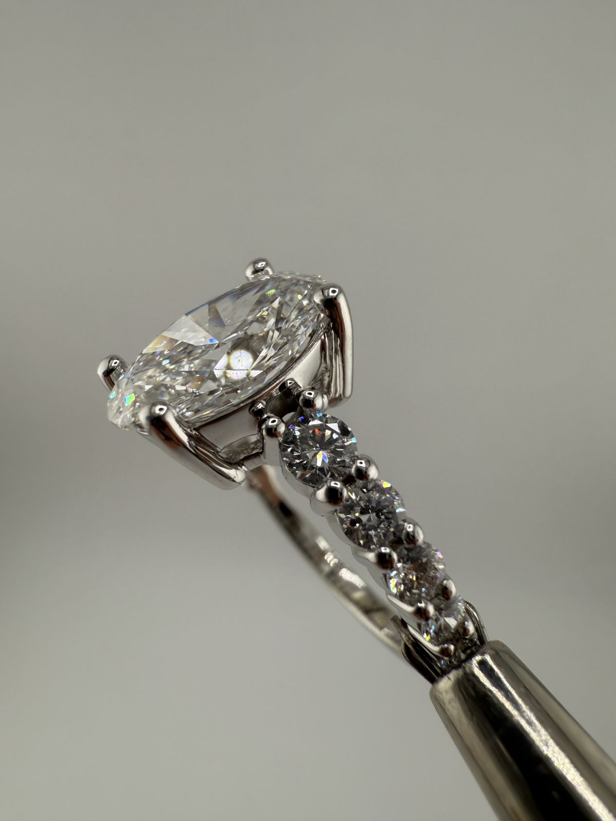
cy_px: 410
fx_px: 569
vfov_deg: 71.6
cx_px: 308
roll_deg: -6.1
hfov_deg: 56.8
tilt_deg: -26.7
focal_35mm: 24
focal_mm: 2.22
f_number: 2.2
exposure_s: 1/2315
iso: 40
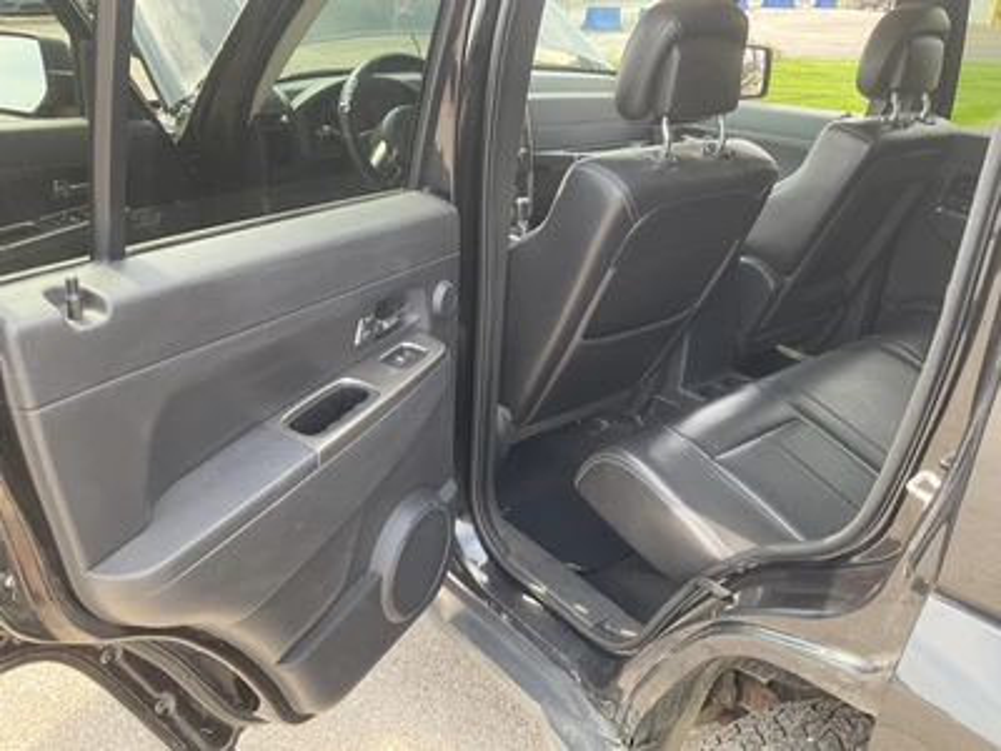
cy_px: 376
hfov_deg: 61.7
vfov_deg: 48.2
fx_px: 839
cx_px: 500
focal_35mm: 29
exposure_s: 1/122
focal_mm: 3
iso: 40
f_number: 1.8
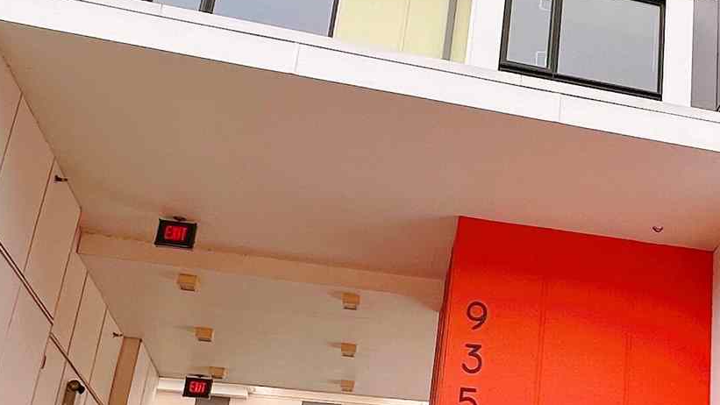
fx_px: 1012
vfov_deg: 22.3
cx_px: 776
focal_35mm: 53
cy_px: 324
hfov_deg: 34.3
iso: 32
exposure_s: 1/352
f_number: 1.8
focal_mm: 1.57
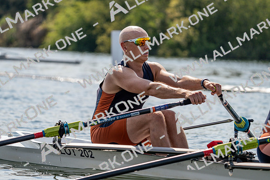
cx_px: 135
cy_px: 90
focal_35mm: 227
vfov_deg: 6.1
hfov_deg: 9.1
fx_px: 1703
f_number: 5.6
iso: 200
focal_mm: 227
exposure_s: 1/1600
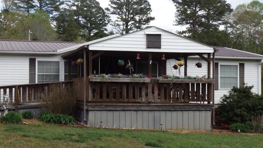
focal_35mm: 59
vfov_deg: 20.4
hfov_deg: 35.2
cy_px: 71
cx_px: 93
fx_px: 411
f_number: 3.7
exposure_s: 1/500
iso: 100
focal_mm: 7.3
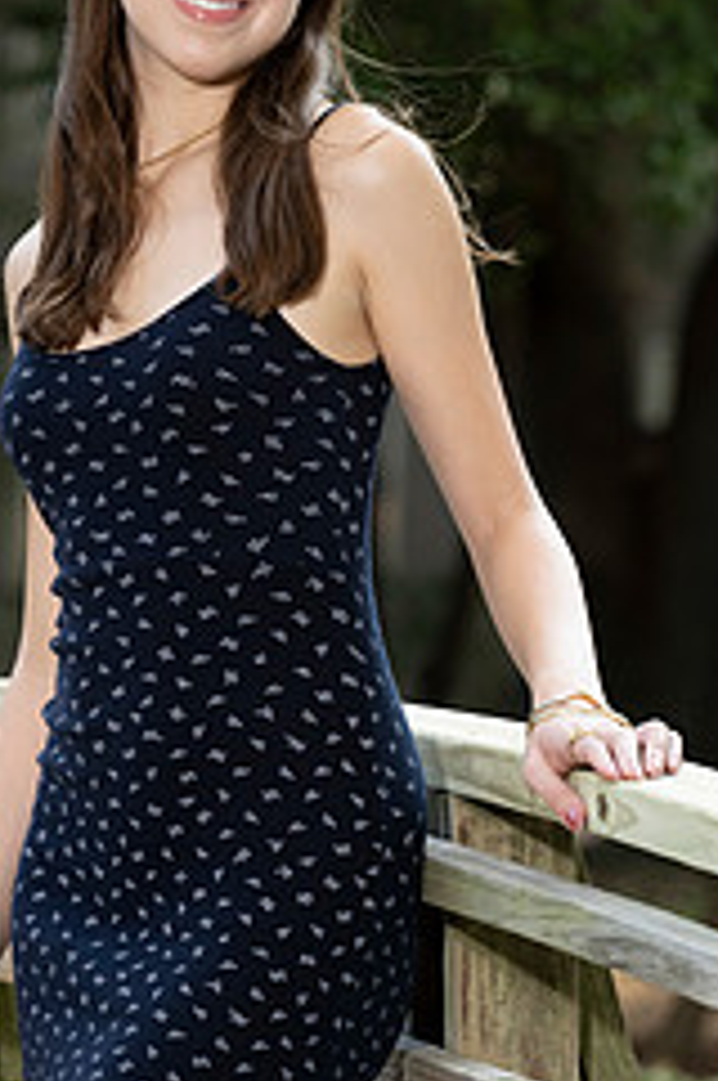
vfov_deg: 5.5
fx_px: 11220
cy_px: 341
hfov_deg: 3.7
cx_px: 274
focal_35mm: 374
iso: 1250
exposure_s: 1/200
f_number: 8
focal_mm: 200
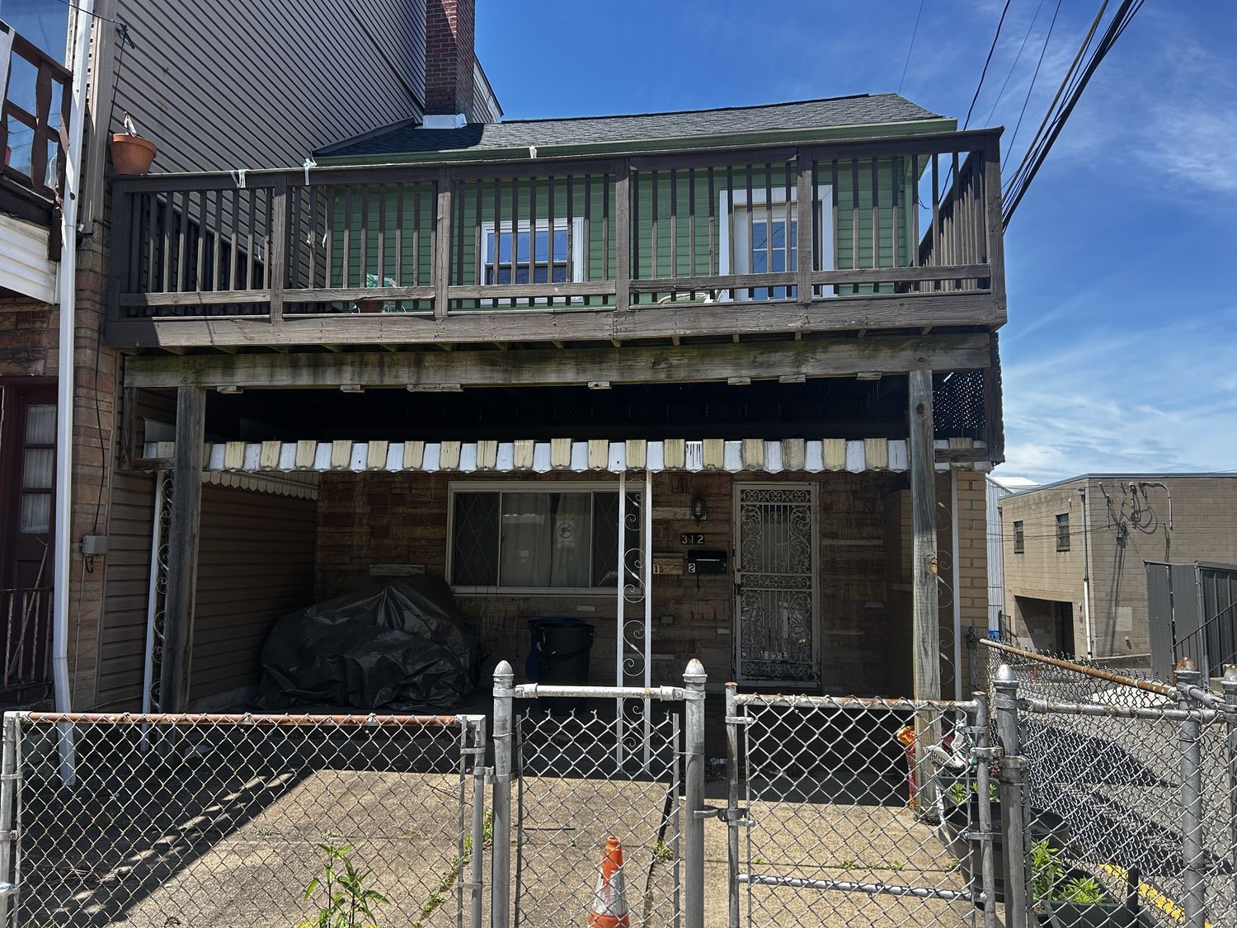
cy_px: 464
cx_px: 618
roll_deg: +0.0
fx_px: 929
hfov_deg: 67.3
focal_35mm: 26
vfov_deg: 53.1
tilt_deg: +5.1
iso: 50
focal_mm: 5.7
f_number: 1.5
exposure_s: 1/1326
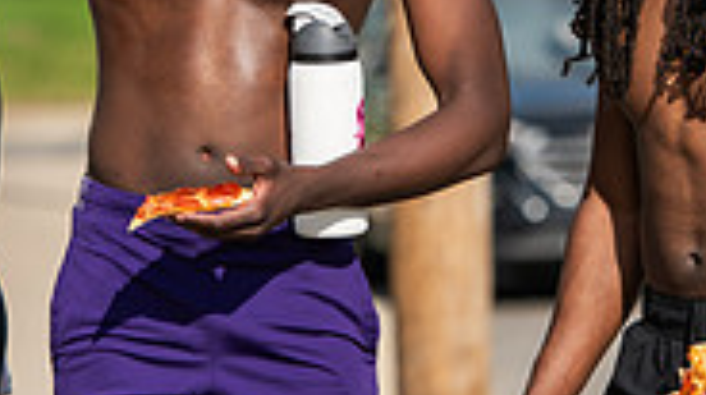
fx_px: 8358
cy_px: -190
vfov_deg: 2.7
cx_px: 326
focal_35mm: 447
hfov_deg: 4.8
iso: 80
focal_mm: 135
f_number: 3.5
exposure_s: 1/1250
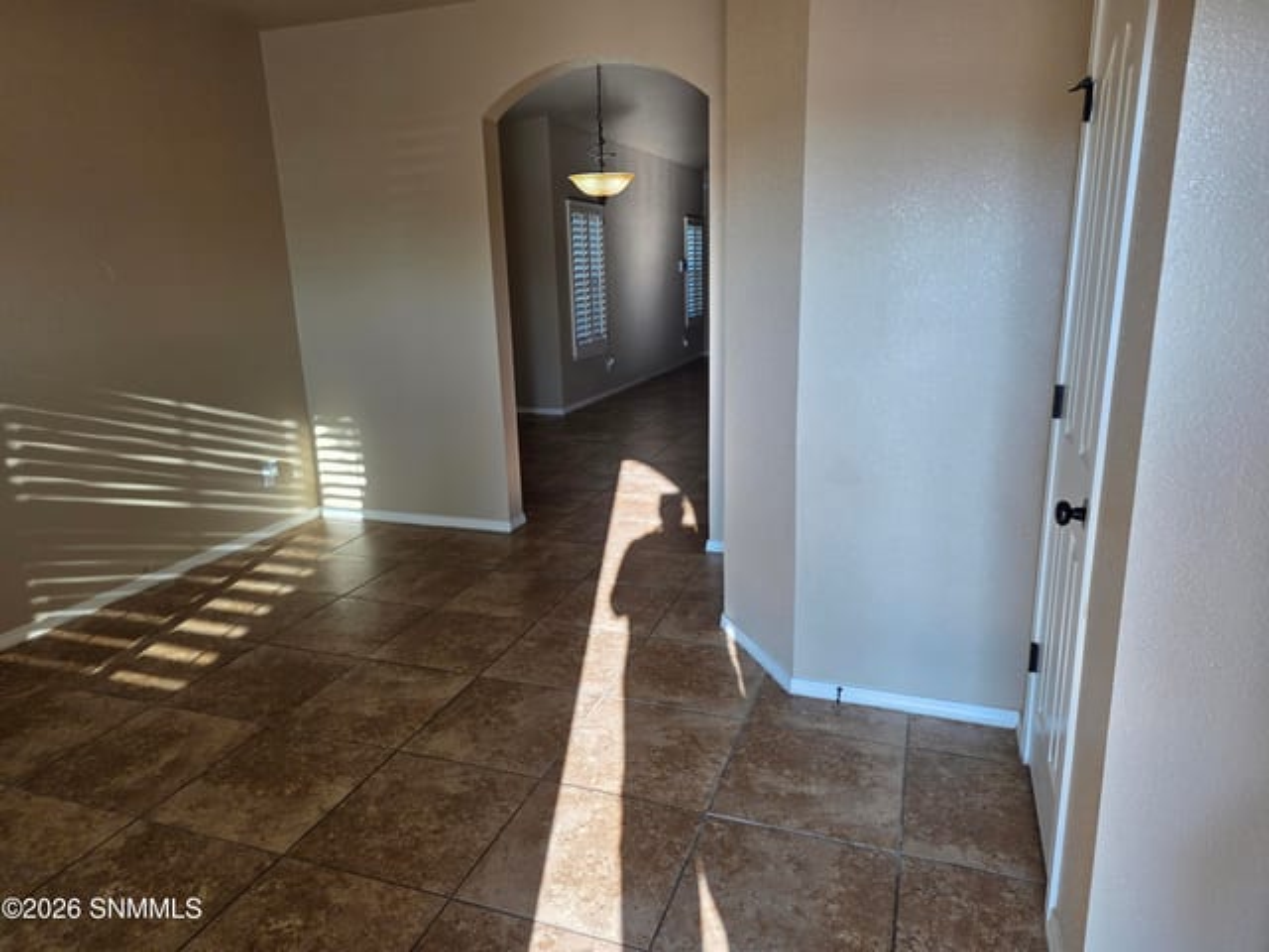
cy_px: 476
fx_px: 843
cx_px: 634
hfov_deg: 73.9
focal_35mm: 23
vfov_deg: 58.9
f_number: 1.7
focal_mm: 6.3
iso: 32
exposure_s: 1/120
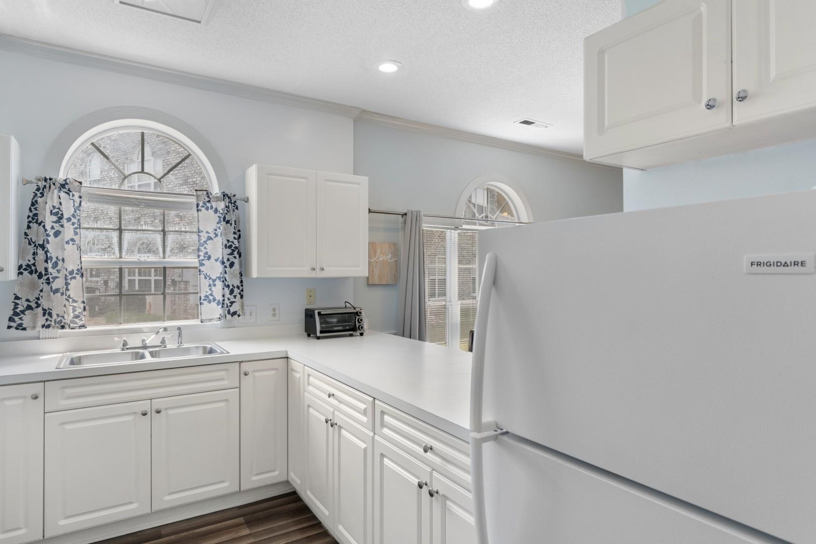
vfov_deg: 59.5
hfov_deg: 81.2
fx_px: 476
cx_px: 408
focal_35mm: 21
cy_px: 272
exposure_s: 1/125
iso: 100
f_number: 5.6
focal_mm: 14
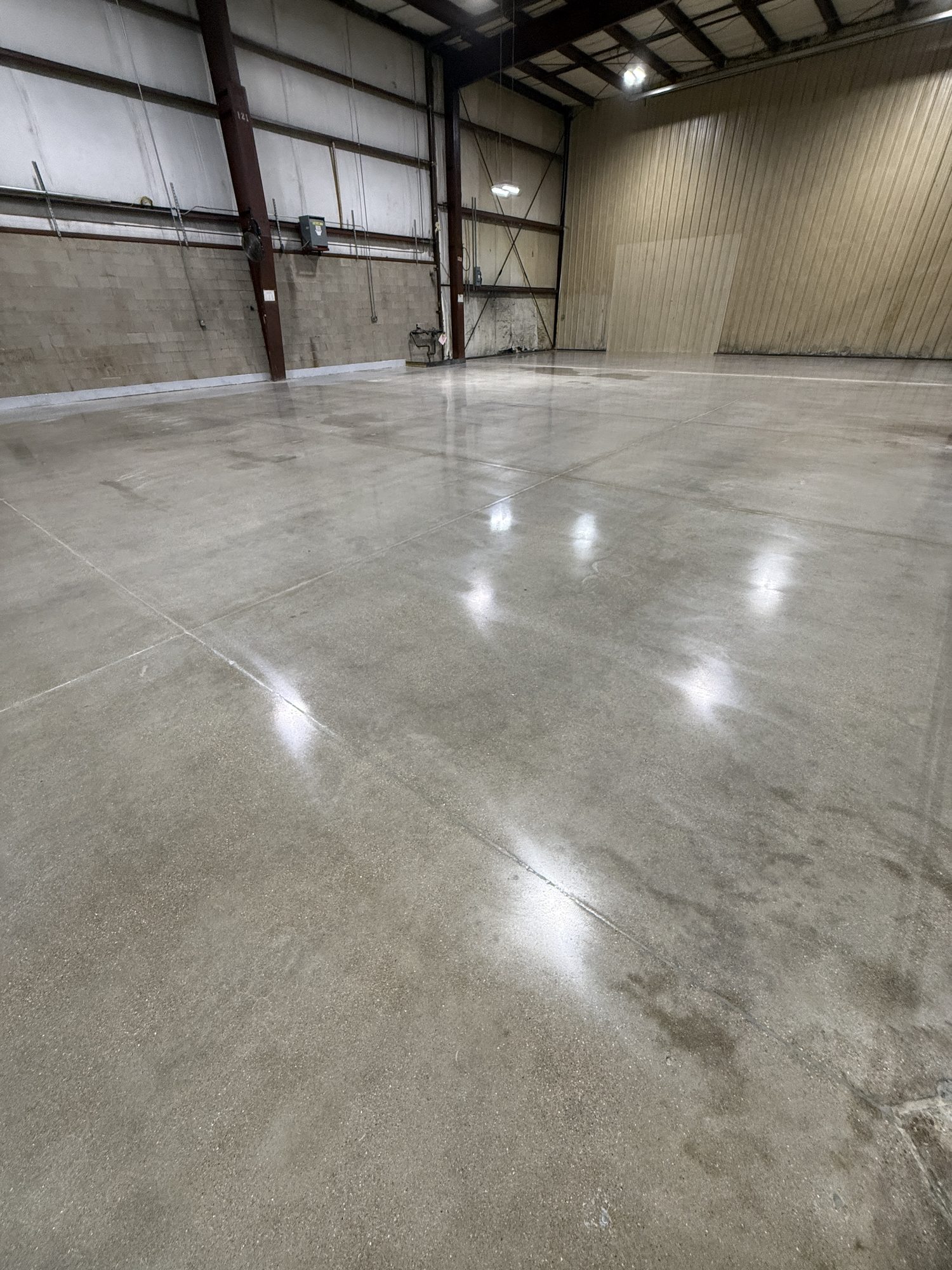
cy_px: 635
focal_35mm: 14
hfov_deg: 85.7
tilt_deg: -31.1
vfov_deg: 102.1
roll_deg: +0.3
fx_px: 513
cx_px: 476
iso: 320
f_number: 2.2
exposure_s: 1/99
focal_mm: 2.22
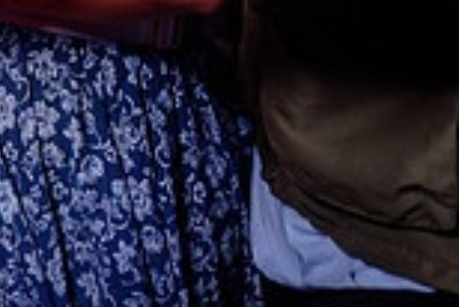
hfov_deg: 19.2
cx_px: -142
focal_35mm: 98
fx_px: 1251
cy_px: -310
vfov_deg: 12.3
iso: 800
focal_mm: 24
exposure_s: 1/50
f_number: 3.2
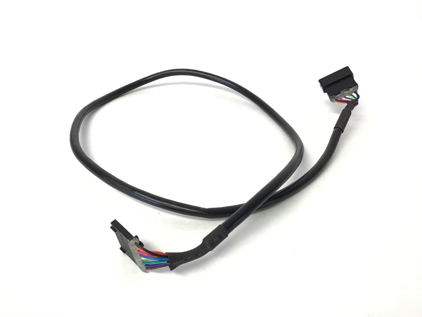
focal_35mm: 31
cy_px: 158
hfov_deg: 58.4
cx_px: 211
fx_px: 378
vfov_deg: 45.4
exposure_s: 1/33
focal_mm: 3.3
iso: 25
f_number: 2.4
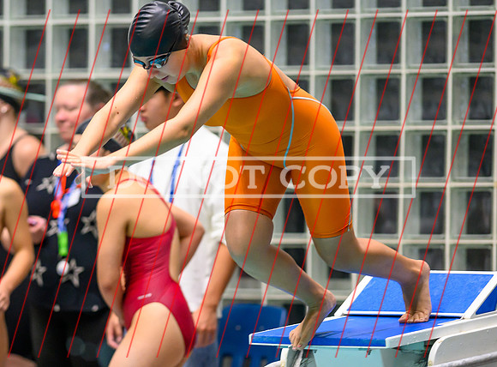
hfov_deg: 4.5
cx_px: 155
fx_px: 6330
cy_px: 233
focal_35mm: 443
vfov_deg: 3.3
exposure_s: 1/800
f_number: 2.8
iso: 2500
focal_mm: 300
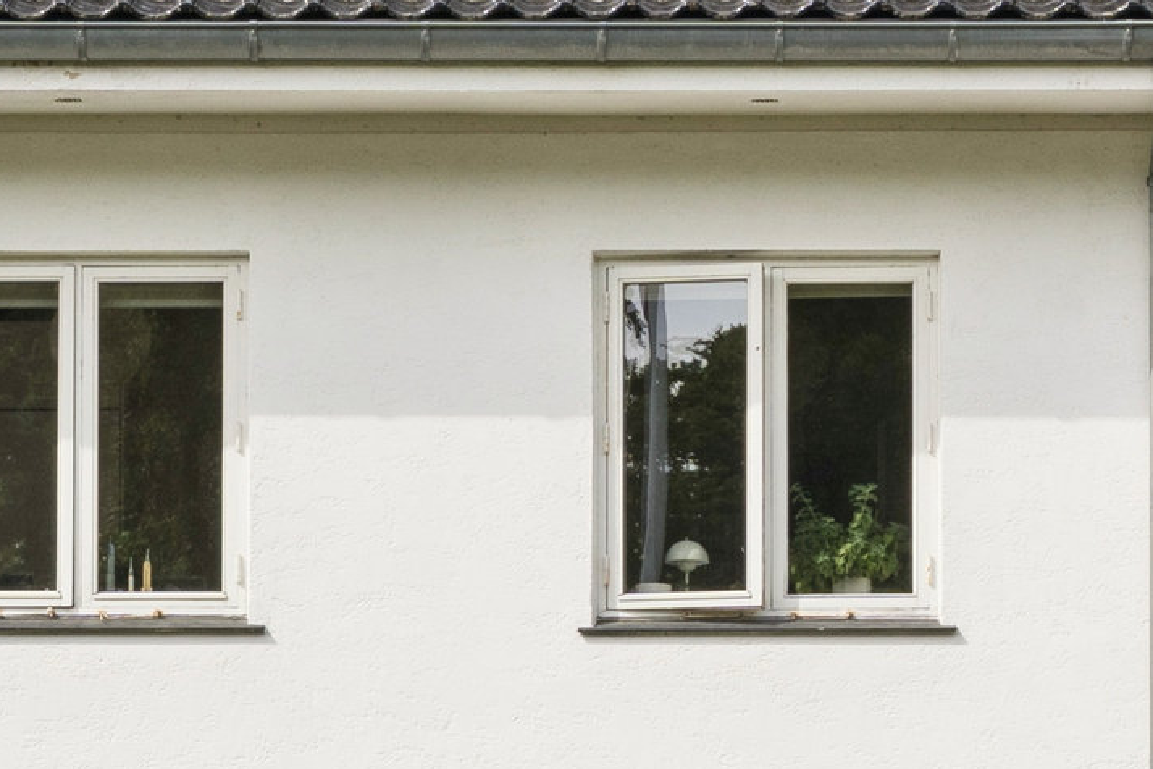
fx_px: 6665
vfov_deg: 6.6
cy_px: 806
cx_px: 712
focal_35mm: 208
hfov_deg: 9.9
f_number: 9
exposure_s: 1/200
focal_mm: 33
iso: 100
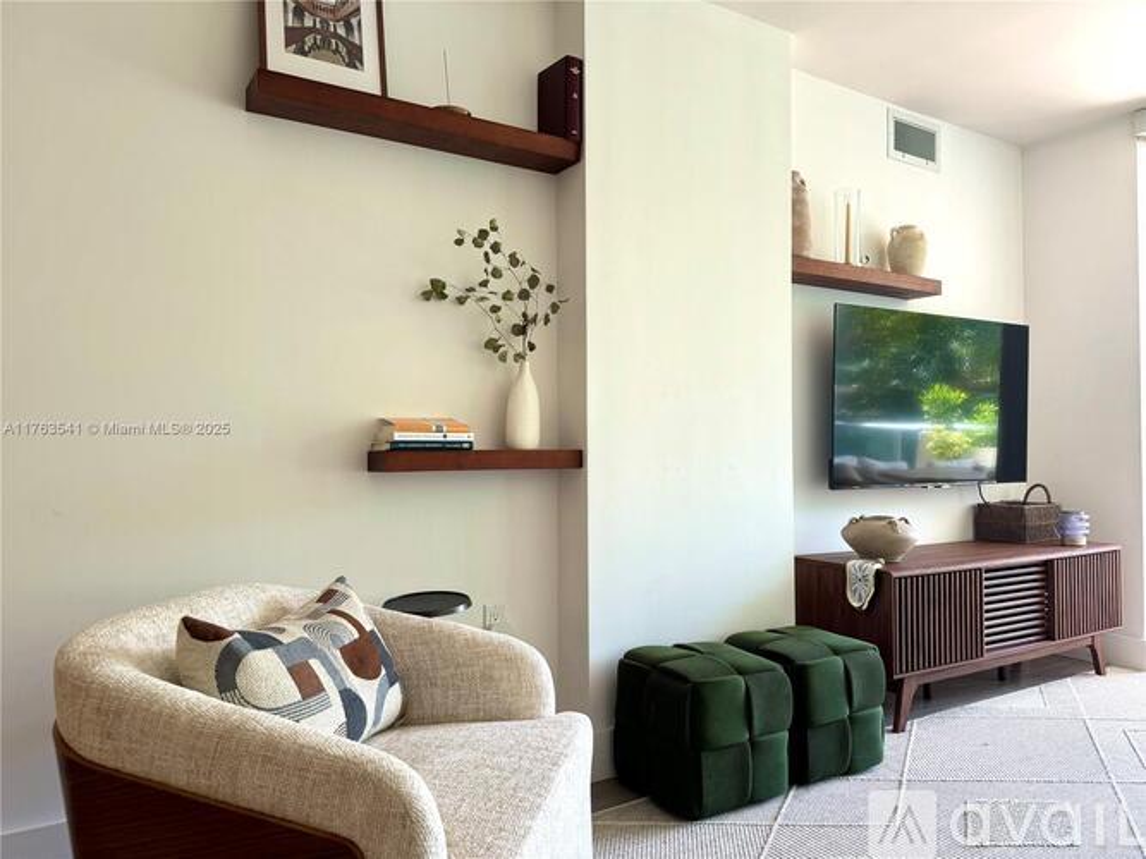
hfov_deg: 71.6
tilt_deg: +0.3
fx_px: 794
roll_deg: +0.4
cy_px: 430
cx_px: 573
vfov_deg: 56.8
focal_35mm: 24
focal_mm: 6.76
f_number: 1.78
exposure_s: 1/120
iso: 64
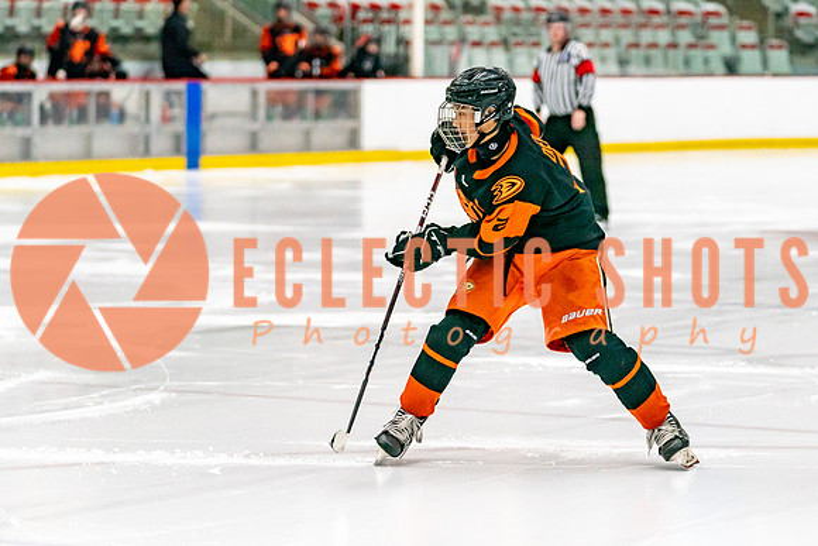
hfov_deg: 12.4
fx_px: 3752
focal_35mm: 165
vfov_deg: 8.3
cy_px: 321
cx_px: 426
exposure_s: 1/1250
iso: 3200
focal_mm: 113
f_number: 2.8
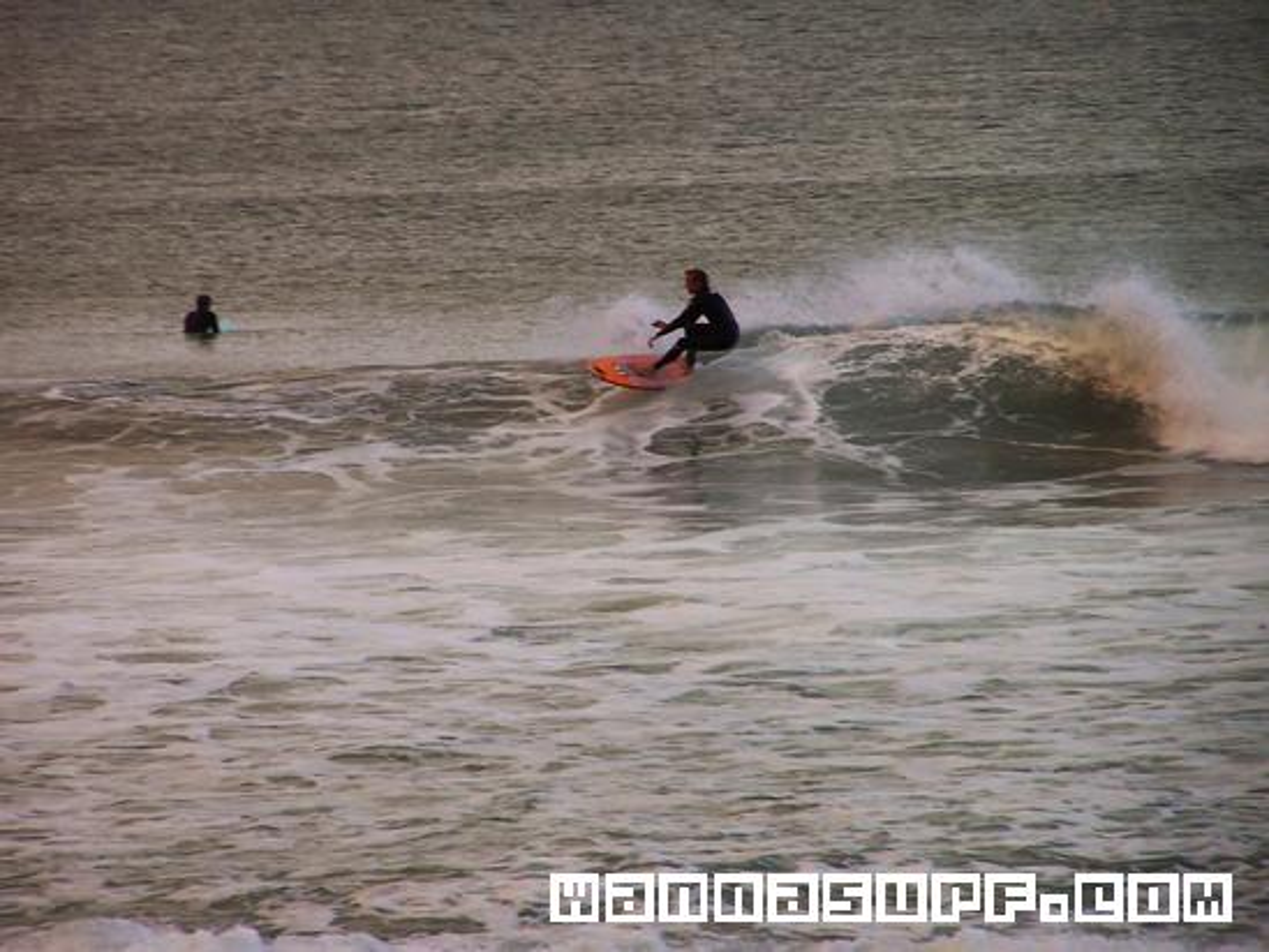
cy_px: 476
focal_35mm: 367
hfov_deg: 5.4
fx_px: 13457
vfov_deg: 4.1
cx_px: 634
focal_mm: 60.8
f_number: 3.6
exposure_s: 1/500
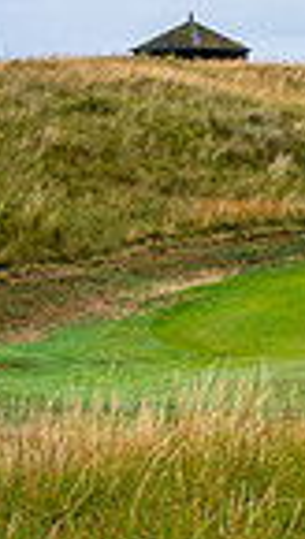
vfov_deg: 16.0
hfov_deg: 7.8
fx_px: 1890
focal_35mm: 132
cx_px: 967
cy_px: 56
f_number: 6.3
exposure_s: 1/500
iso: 320
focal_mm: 31.5
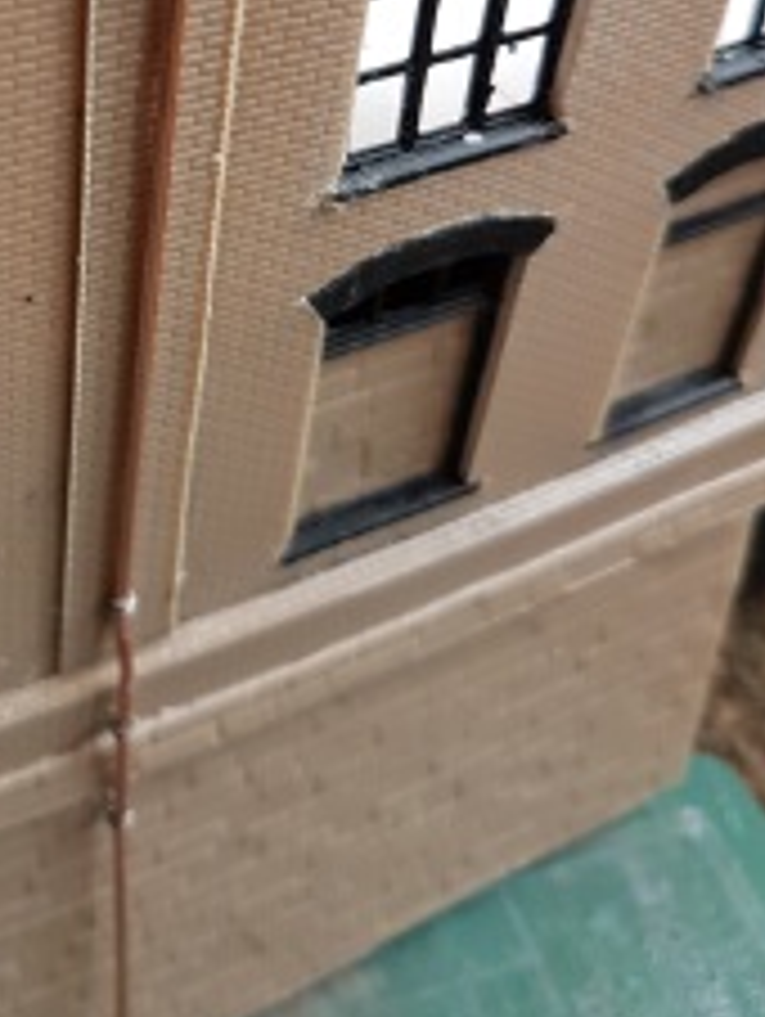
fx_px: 1353
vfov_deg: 38.9
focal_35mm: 46
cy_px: 144
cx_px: 94
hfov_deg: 30.4
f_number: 1.7
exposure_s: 1/25
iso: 160
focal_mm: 4.2
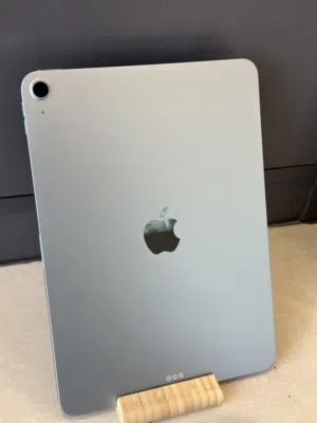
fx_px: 586
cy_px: 212
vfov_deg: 39.7
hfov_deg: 30.3
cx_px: 158
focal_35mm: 48
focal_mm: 6.86
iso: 64
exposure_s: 1/158
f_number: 1.78
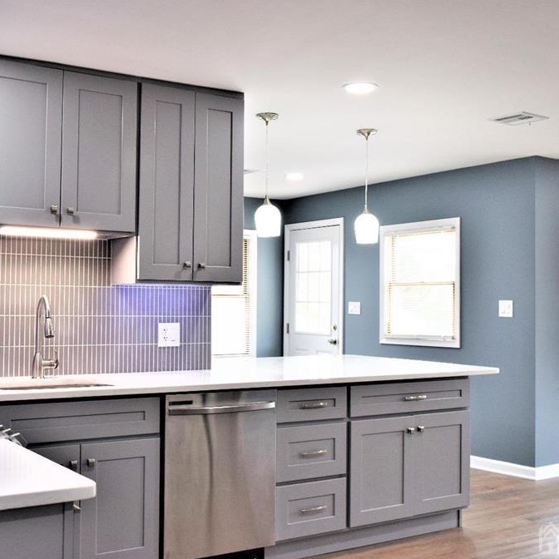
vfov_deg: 37.8
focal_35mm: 45
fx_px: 816
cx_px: 225
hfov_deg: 37.7
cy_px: 279
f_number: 5.6
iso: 400
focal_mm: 23
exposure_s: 1/125
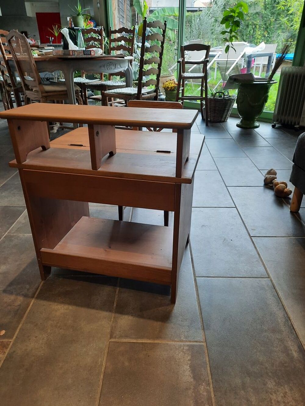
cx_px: 152
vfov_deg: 69.4
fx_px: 294
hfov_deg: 54.9
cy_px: 203
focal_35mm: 25
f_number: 2
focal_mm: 4.6
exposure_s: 1/50
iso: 125
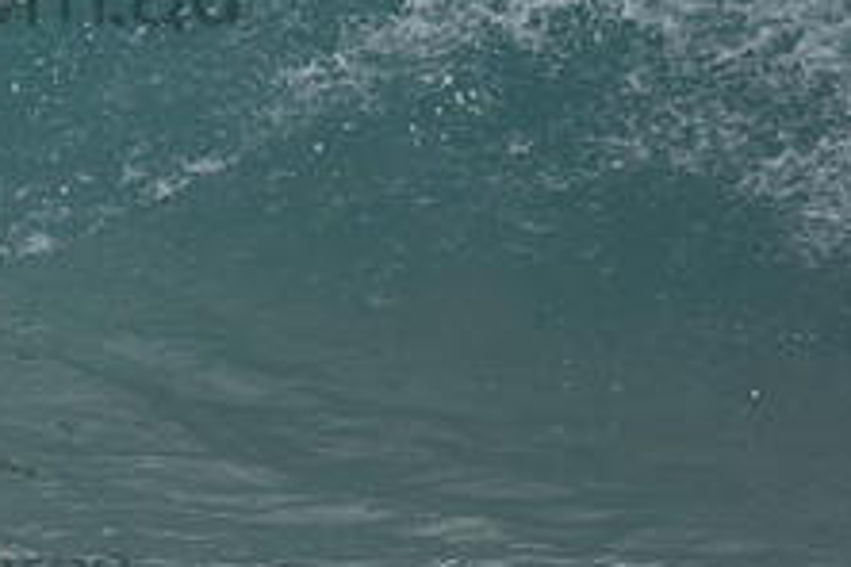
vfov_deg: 0.7
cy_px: -63
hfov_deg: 1.1
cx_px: -165
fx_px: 46400
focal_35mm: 1963
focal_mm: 500
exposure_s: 1/1600
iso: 900
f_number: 5.6
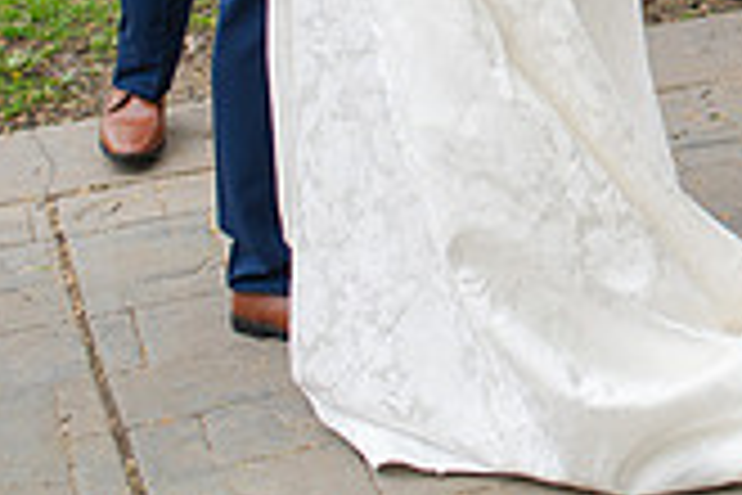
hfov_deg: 15.4
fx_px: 2556
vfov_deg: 10.5
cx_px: 1070
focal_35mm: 124
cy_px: -369
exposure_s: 1/320
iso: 320
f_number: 3.2
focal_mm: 35
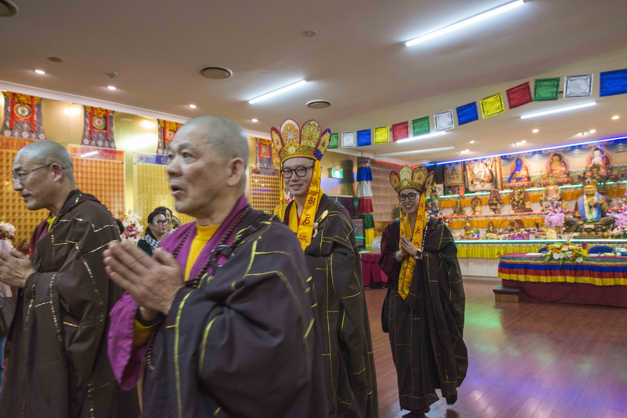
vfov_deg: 53.2
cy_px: 209
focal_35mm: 24
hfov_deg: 73.7
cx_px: 314
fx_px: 418
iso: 3200
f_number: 5.6
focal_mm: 24
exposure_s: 1/100
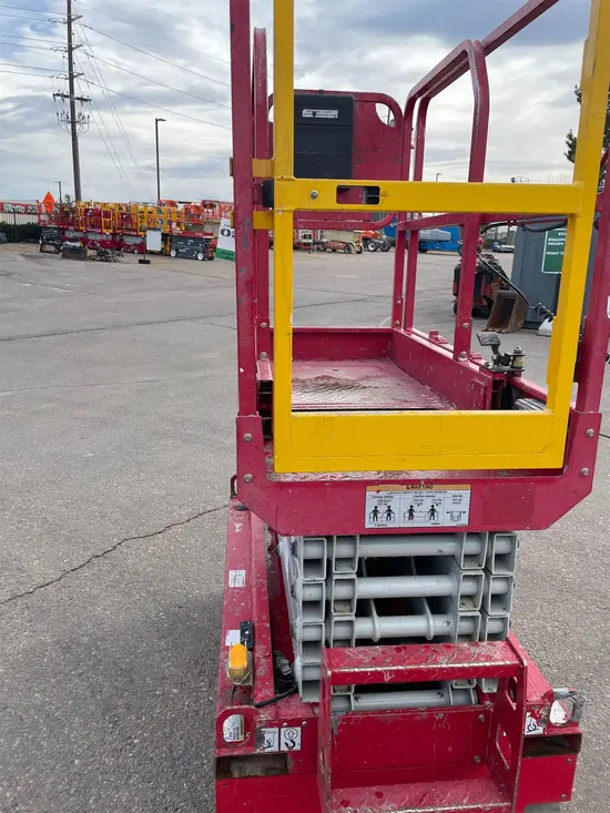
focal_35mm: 26
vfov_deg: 67.3
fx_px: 611
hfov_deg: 53.1
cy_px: 406
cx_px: 305
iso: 32
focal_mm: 4.2
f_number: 1.6
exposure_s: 1/1006
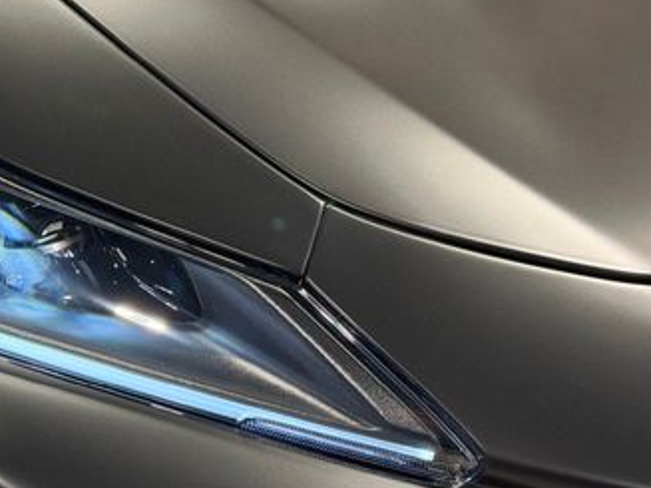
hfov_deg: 20.6
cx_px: 106
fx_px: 1767
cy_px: 215
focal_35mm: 94
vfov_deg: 15.7
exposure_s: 1/186
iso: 200
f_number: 1.78
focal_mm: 6.76
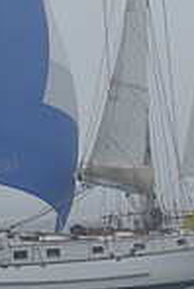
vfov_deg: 7.5
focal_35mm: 274
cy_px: 62
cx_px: 121
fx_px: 2210
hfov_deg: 5.0
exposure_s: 1/800
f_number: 11
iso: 250
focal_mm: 70
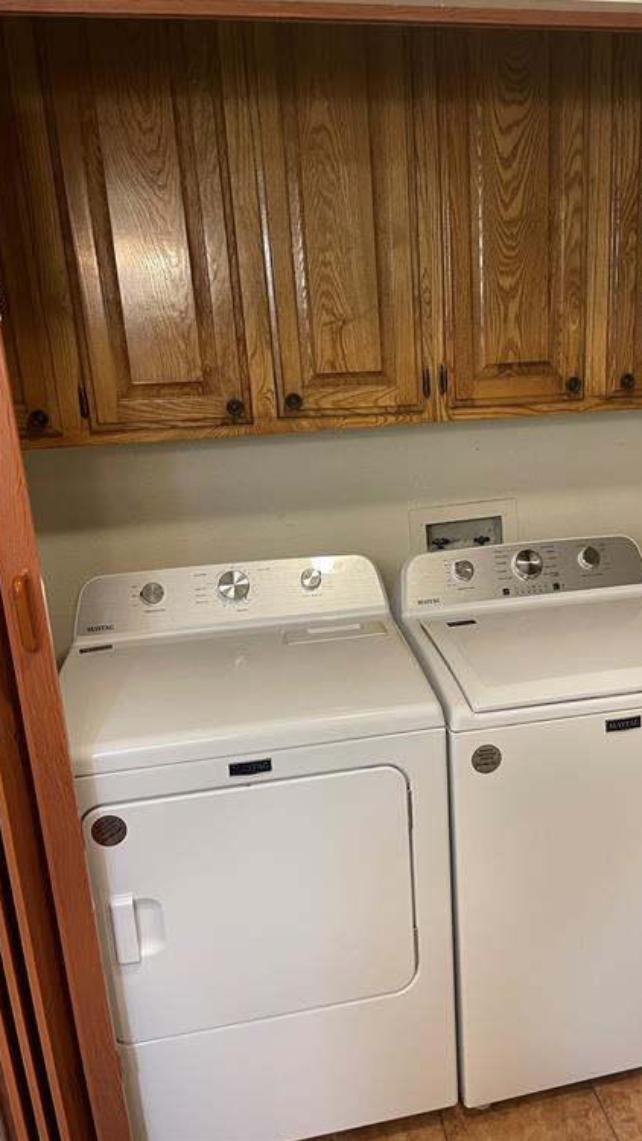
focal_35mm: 29
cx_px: 420
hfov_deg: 39.8
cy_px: 560
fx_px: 877
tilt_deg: -14.3
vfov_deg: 66.1
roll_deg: +2.1
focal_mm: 4.2
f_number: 1.6
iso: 250
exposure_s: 1/60
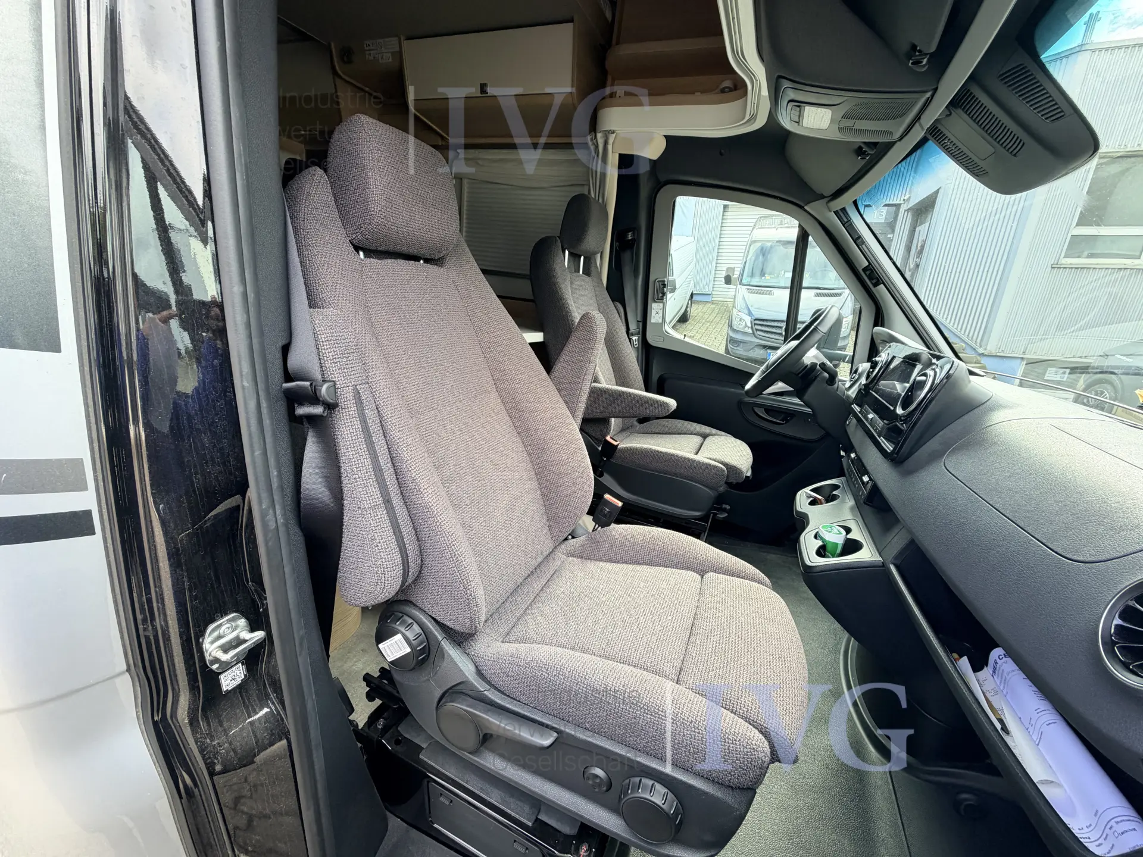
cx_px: 572
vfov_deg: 85.7
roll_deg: -2.6
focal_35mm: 14
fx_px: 462
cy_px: 428
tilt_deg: -15.5
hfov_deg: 102.1
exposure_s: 1/121
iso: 100
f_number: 2.2
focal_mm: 2.22
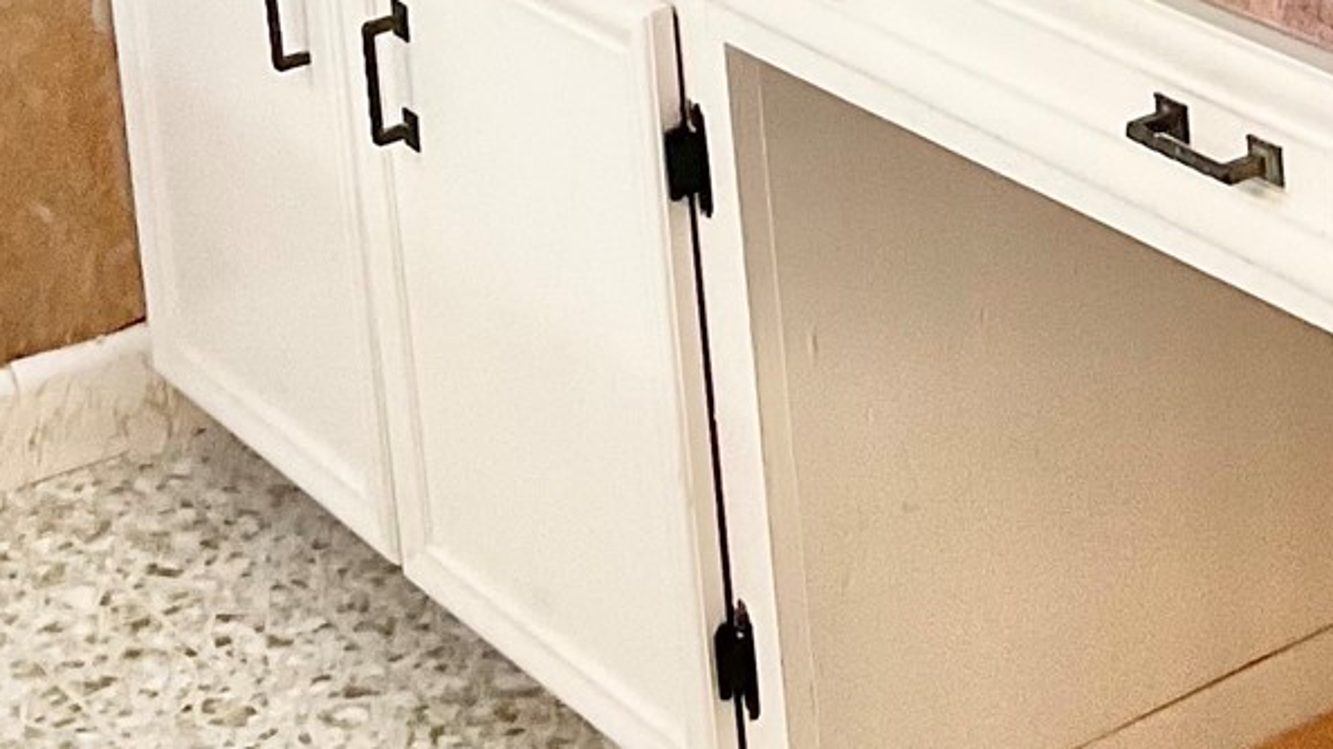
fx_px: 3852
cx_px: 1519
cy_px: -668
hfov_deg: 18.8
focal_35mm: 109
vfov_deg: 10.4
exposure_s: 1/60
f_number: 1.8
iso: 100
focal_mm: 3
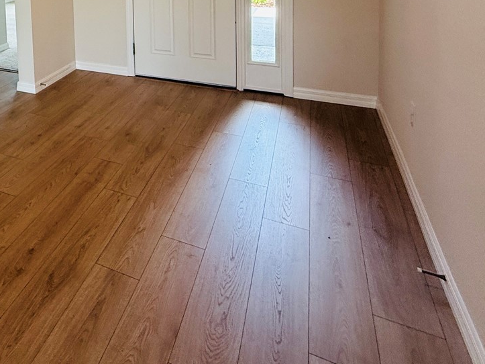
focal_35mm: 31
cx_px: 46
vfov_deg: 38.5
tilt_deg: -3.4
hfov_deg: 51.3
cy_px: -26
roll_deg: +2.6
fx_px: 434
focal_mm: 2.22
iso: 250
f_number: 2.2
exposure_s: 1/120
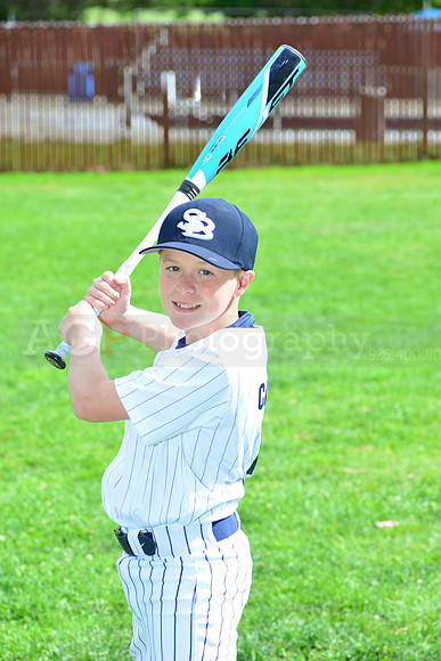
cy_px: 330
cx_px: 220
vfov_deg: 16.4
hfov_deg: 11.0
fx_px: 2295
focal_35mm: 125
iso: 200
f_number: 8
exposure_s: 1/200
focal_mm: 125
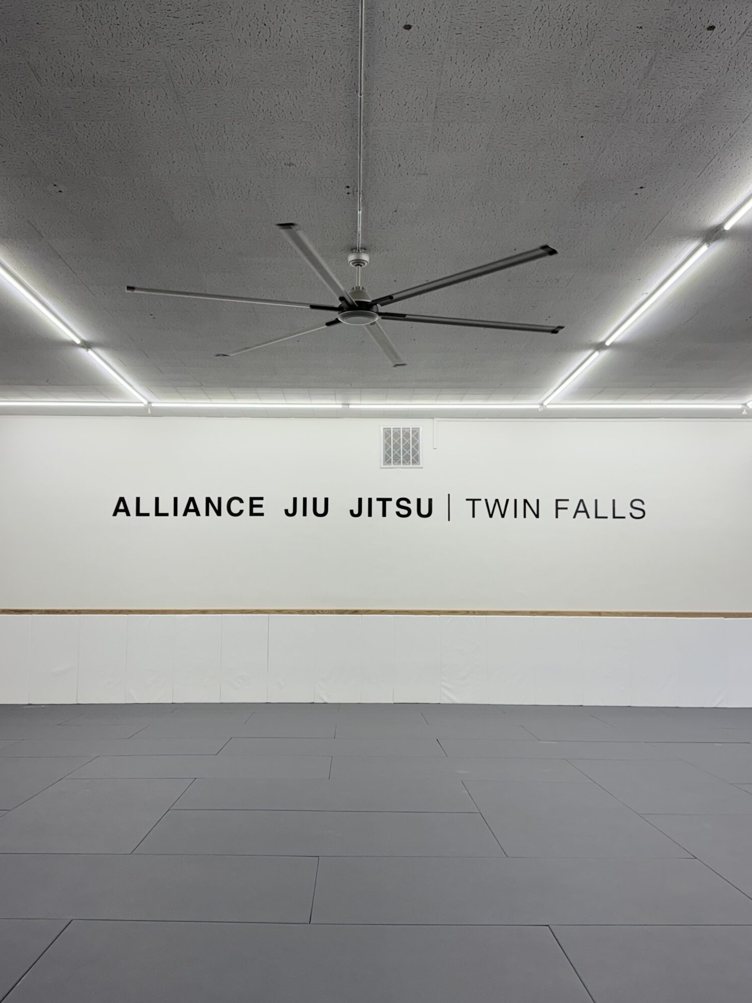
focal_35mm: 31
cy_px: 539
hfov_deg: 45.4
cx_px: 355
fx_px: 898
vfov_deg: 58.3
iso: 64
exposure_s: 1/230
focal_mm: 6.76
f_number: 1.78
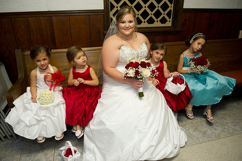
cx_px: 121
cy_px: 80
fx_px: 181
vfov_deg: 47.9
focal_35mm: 27
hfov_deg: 67.4
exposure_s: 1/160
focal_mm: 27
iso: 1600
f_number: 3.5
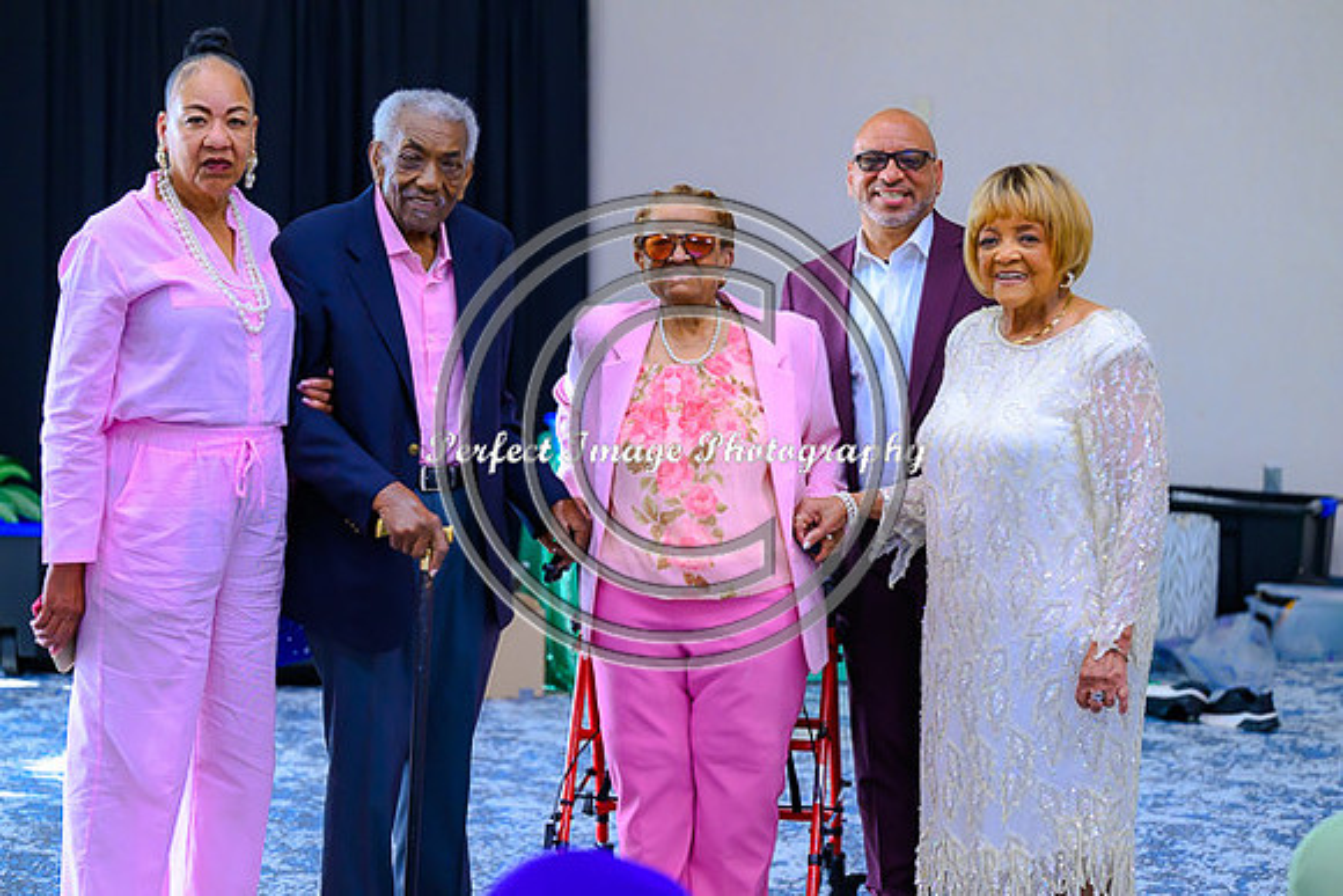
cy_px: 448
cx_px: 672
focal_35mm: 74
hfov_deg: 27.3
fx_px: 2761
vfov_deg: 18.4
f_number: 2.8
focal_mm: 74
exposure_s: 1/125
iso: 1600
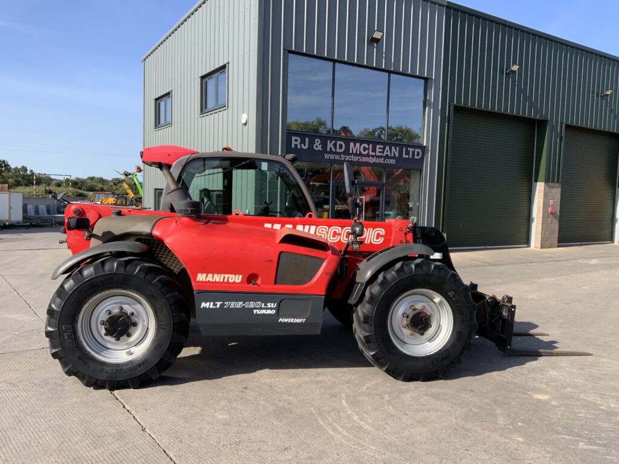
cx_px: 310
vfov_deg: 48.2
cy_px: 232
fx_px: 519
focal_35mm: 29
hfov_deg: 61.7
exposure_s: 1/1144
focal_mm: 3
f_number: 1.8
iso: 16
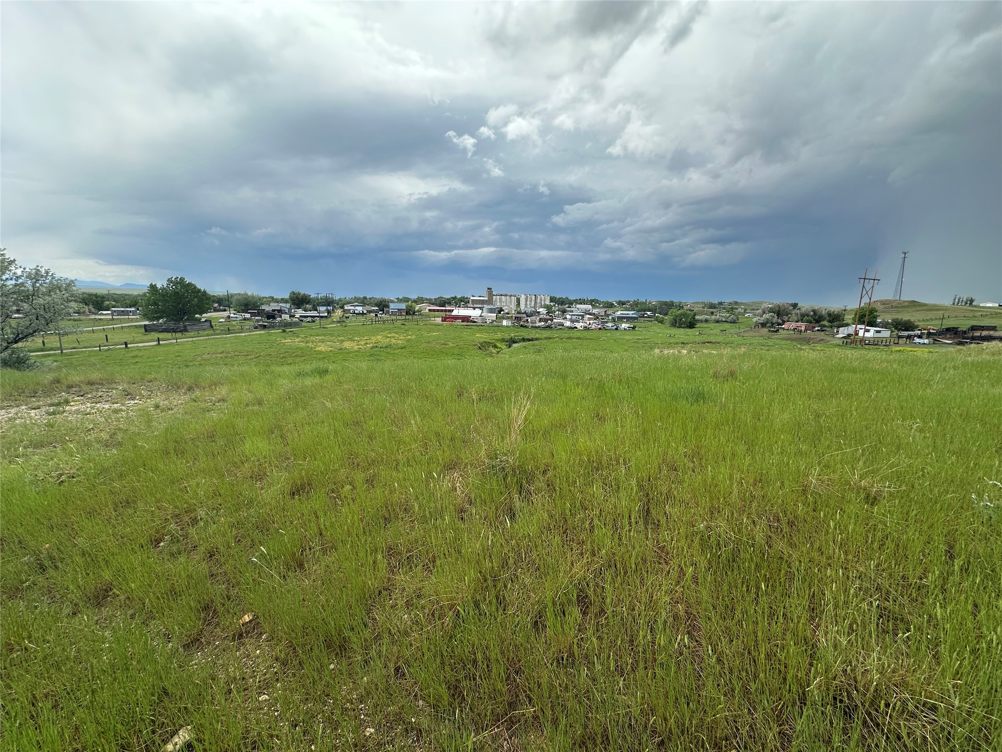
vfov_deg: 85.7
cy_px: 376
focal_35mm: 14
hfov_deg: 102.1
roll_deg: -1.2
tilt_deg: -8.5
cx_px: 501
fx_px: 405
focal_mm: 2.22
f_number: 2.2
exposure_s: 1/1383
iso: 50
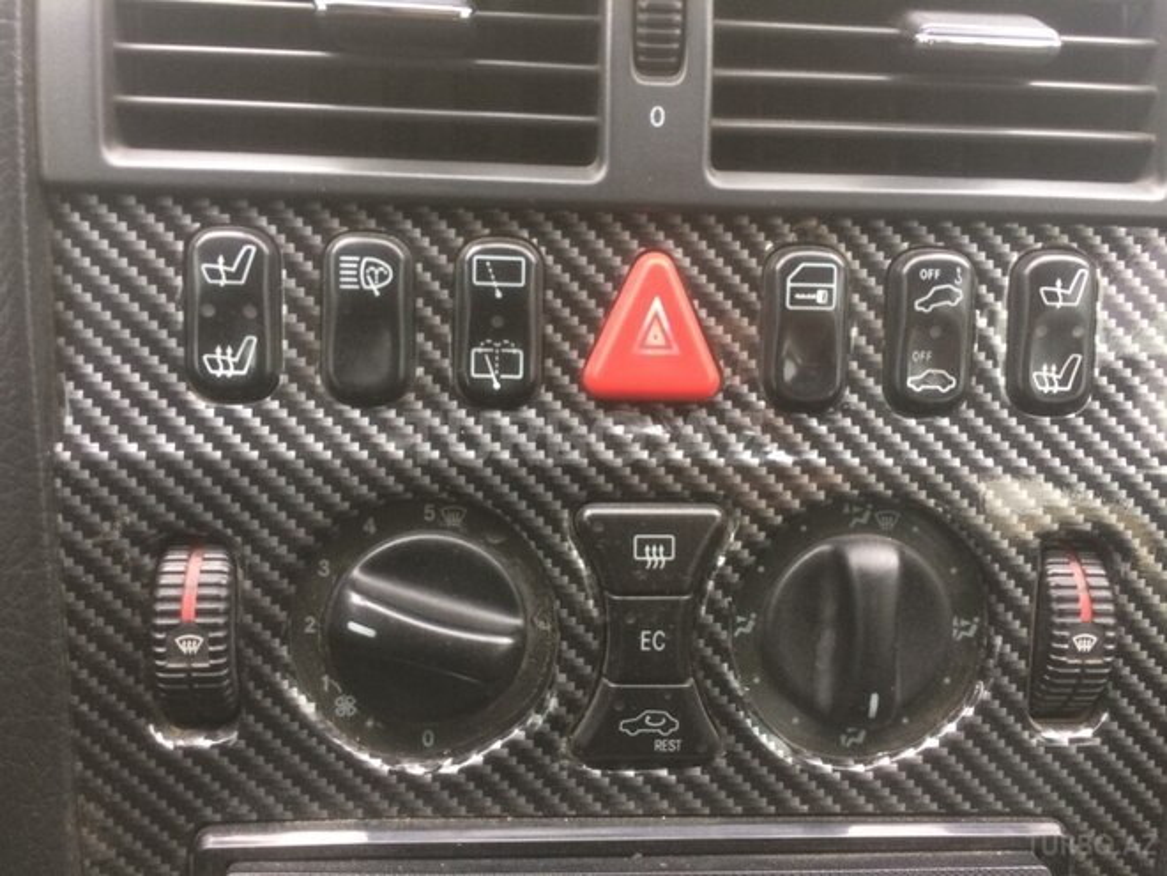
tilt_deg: -32.5
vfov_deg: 48.2
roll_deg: -4.2
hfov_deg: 61.7
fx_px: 978
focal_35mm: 29
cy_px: 438
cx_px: 584
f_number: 2.2
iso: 40
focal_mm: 4.15
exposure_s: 1/33
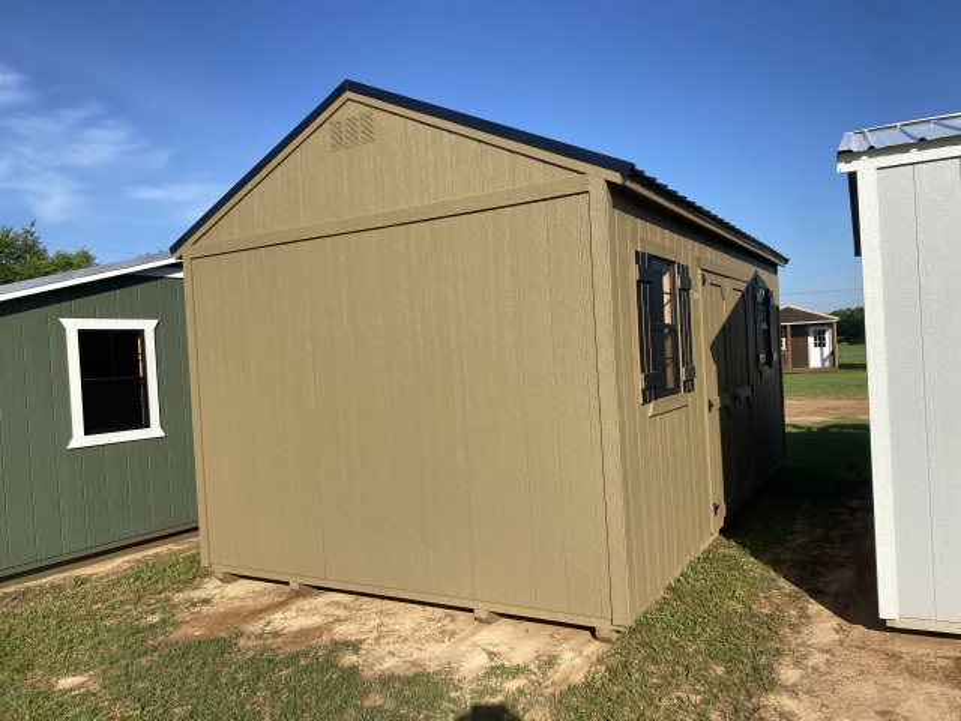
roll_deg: +4.7
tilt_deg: +5.2
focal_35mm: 26
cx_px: 480
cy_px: 360
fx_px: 722
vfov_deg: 53.1
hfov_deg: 67.3
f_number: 1.8
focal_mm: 4.25
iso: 32
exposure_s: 1/2967
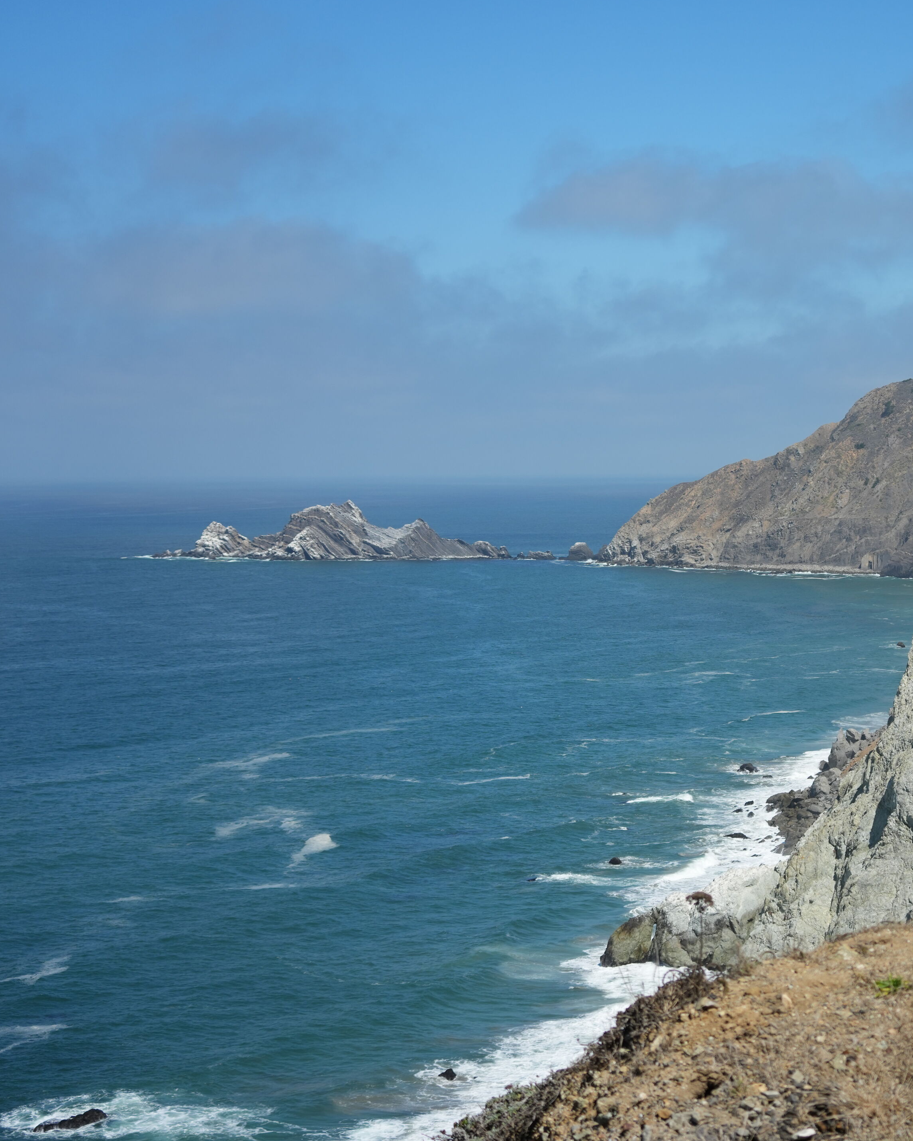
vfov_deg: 25.4
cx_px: 752
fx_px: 2533
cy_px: 571
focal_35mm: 75
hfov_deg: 20.2
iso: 320
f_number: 4.5
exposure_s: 1/2500
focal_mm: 53
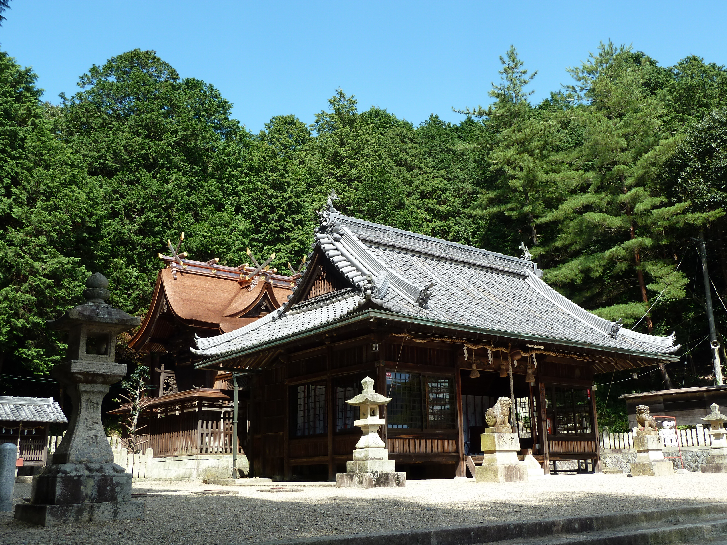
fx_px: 735
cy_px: 272
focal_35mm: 35
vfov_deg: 40.7
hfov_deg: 52.6
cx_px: 364
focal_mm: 5.7
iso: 80
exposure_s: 1/250
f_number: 4
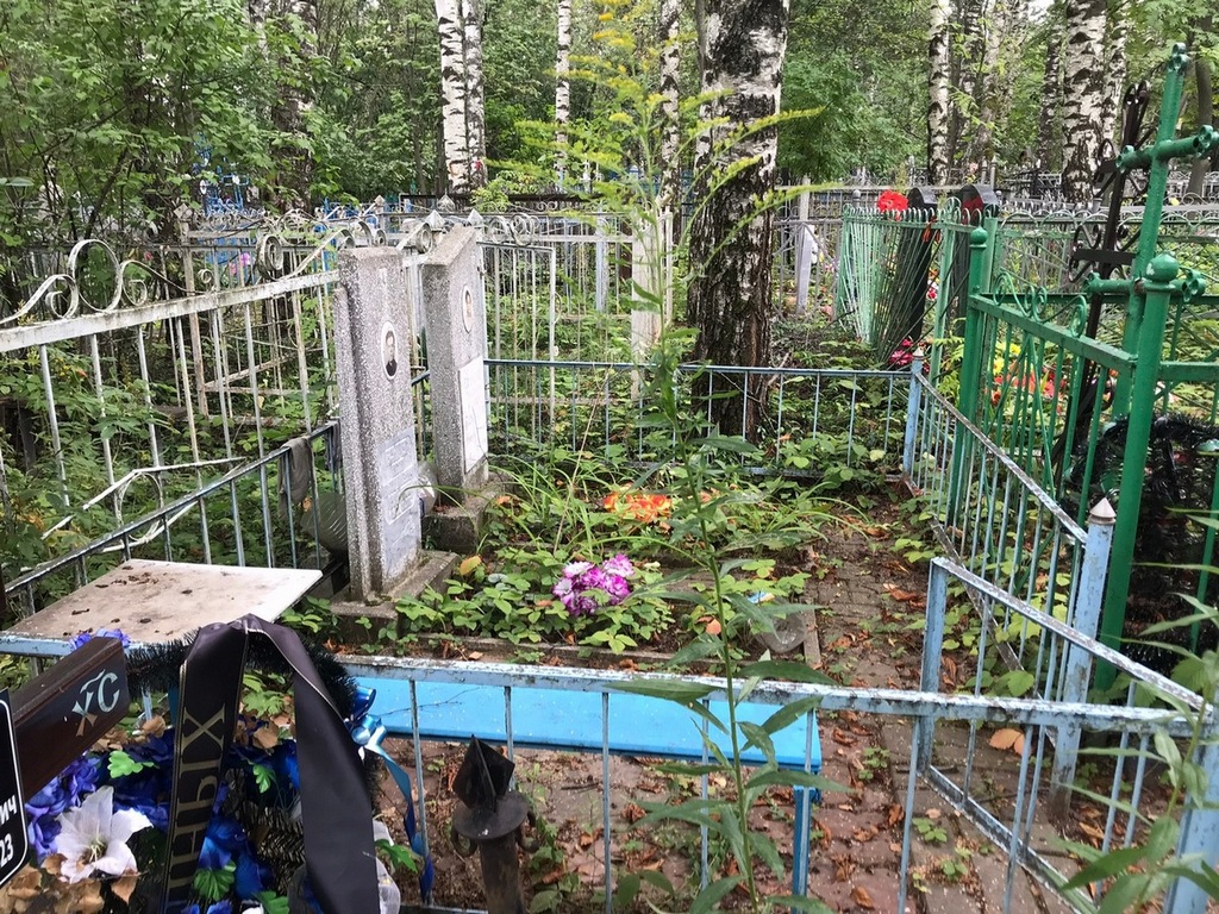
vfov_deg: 49.7
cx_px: 610
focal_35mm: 28
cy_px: 457
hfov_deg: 63.4
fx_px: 986
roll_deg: -1.4
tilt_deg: -12.2
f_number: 1.8
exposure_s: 1/50
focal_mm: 3.99
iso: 25
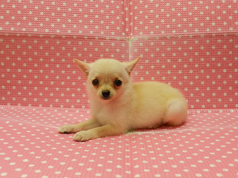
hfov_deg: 49.0
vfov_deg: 37.7
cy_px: 89
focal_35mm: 38
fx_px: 261
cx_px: 119
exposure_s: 1/30
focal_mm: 6.7
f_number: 4
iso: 320
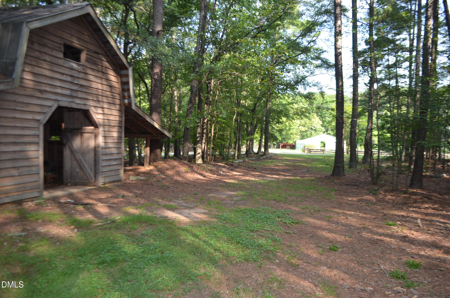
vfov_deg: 47.7
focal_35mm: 27
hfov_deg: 67.5
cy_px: 149
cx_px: 225
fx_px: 337
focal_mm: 18
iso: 180
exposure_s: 1/200
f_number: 3.5
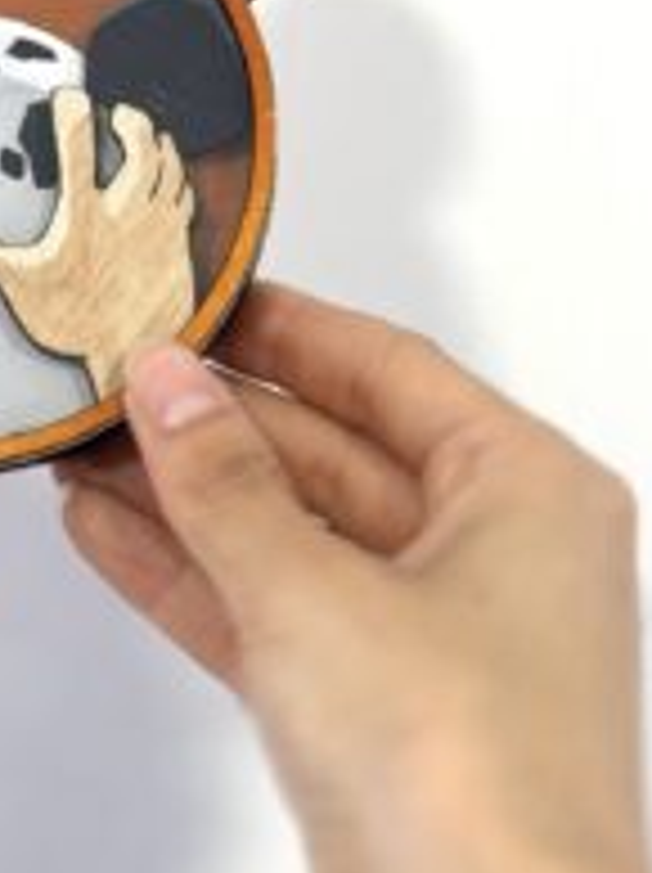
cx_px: -81
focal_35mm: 132
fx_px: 3322
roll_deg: +4.0
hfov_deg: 11.0
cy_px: 92
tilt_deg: -13.1
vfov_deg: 14.8
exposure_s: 1/141
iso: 64
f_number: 1.78
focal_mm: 6.86
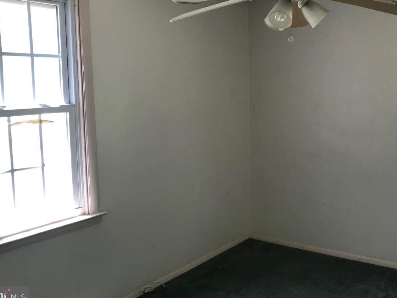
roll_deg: +1.3
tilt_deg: -6.9
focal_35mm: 36
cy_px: 115
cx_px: 222
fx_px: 413
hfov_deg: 51.2
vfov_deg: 39.4
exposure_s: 1/30
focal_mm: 3.99
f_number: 1.8
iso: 25
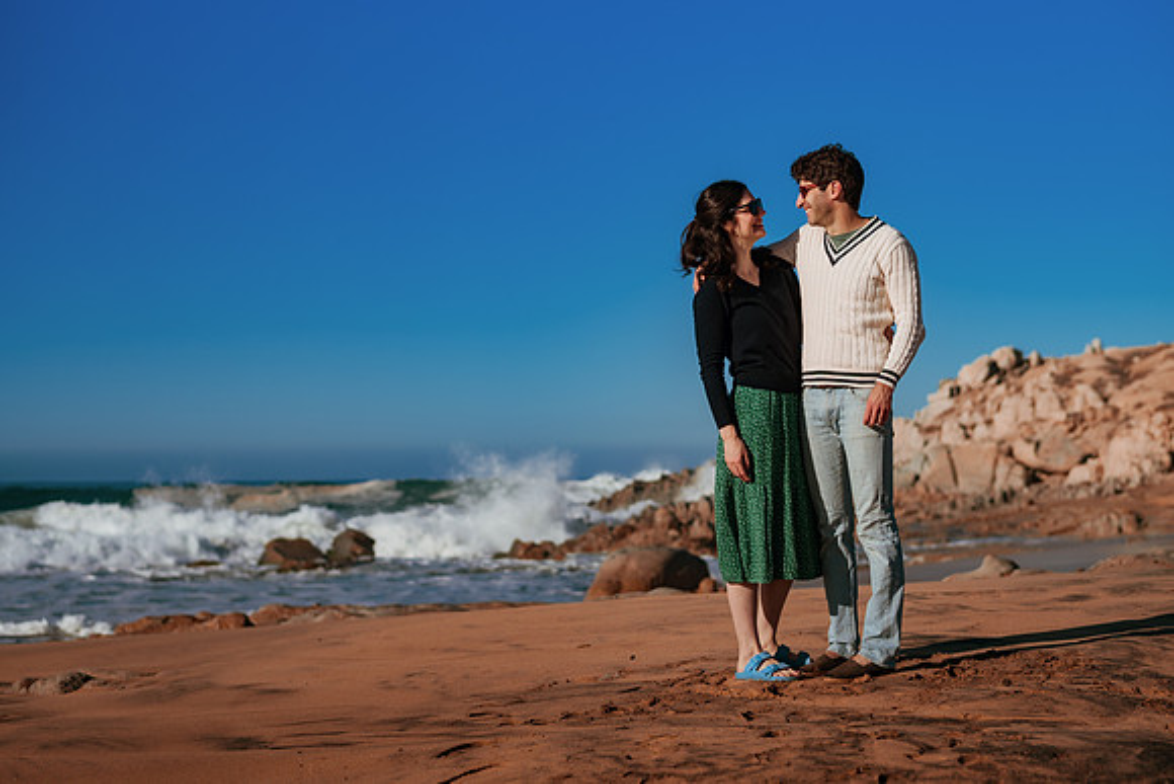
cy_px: 392
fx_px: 1892
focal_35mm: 58
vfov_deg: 23.4
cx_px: 587
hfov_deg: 34.5
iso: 50
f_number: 3.2
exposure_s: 1/8000
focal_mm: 58
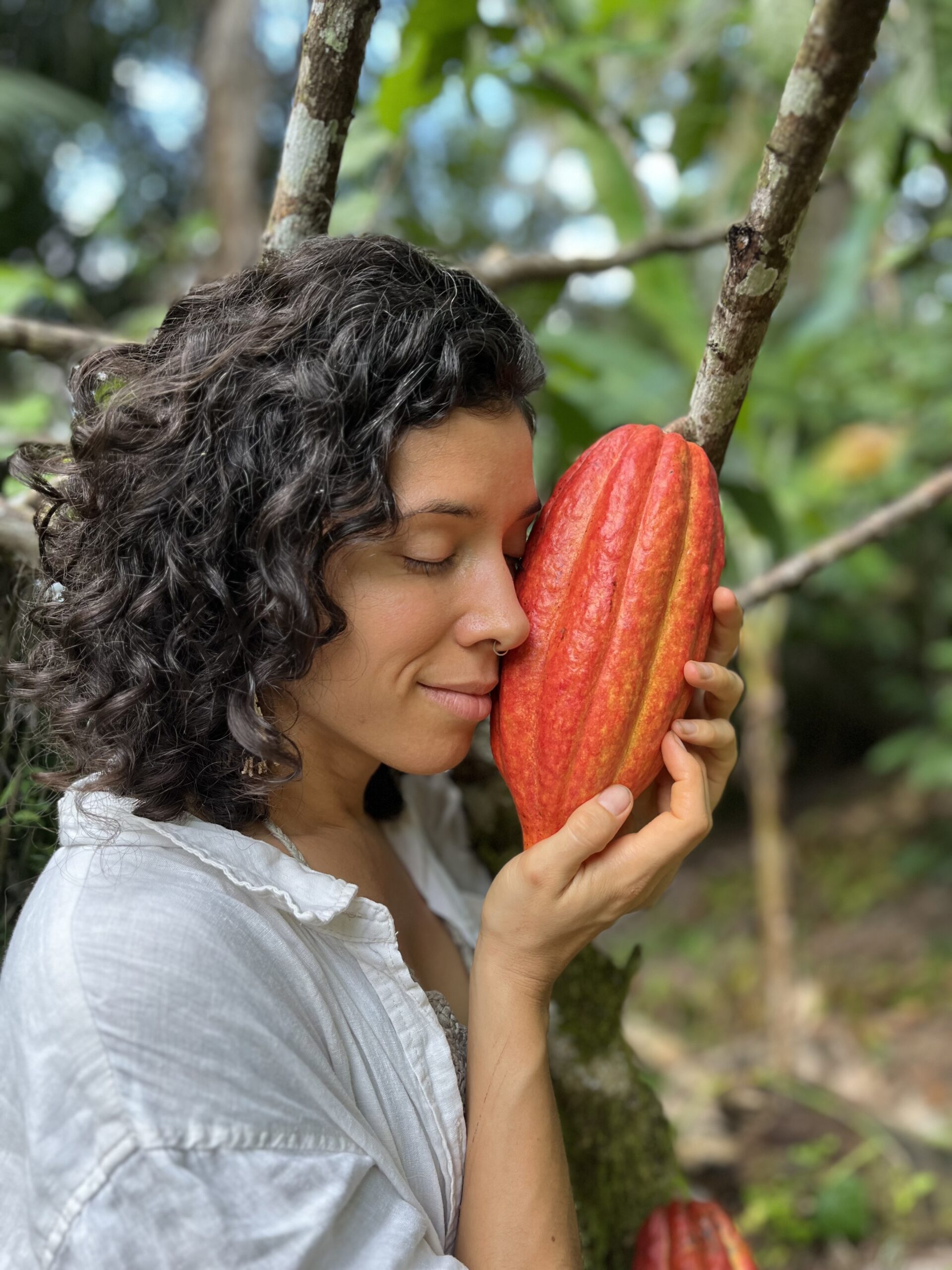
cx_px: 476
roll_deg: -1.7
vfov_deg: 67.3
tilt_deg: -7.4
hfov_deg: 53.1
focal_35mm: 26
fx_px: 953
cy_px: 635
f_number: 1.6
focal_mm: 5.1
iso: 125
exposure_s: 1/118
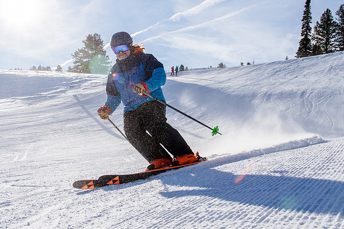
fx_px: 514
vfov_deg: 25.2
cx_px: 150
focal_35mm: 54
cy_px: 103
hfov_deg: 37.0
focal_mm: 28
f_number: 8
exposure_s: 1/1000
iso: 160
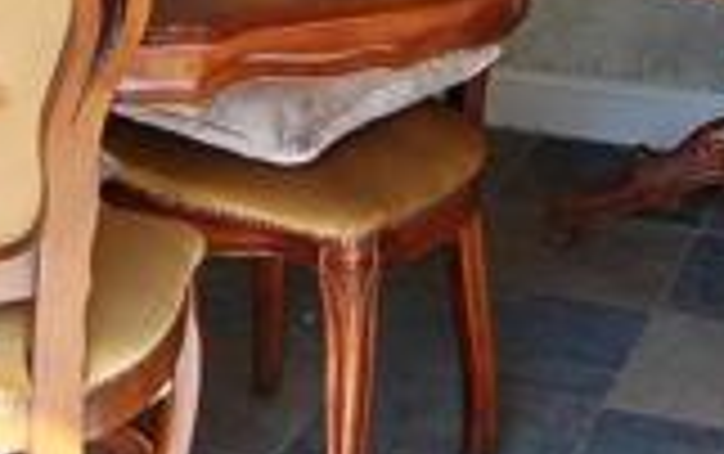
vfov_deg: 10.6
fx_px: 2212
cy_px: -481
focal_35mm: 112
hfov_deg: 18.0
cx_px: -40
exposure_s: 1/125
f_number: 5.6
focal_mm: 18
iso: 360
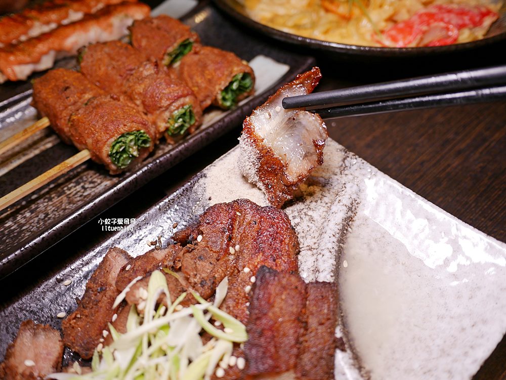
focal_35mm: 28
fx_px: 409
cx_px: 253
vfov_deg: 49.8
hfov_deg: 63.4
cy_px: 190
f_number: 2.5
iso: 200
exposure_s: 1/60
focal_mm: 14
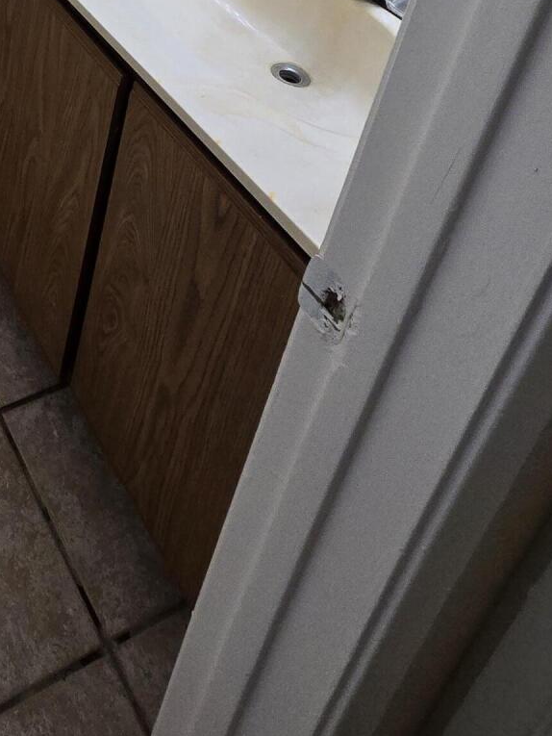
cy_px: -216
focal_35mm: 34
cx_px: -130
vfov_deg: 36.1
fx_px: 723
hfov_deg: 33.1
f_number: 2.2
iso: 80
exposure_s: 1/120
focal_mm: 2.2
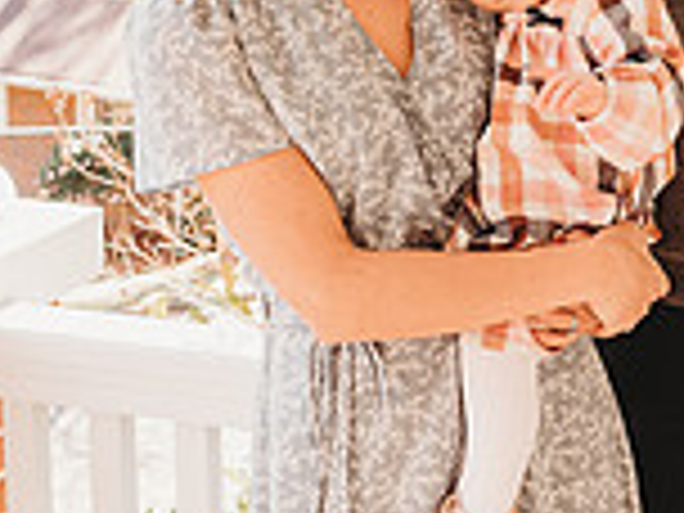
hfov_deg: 21.7
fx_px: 1739
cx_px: 616
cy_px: -25
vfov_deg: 16.4
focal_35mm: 88
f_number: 4.5
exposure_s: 1/200
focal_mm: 24
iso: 400
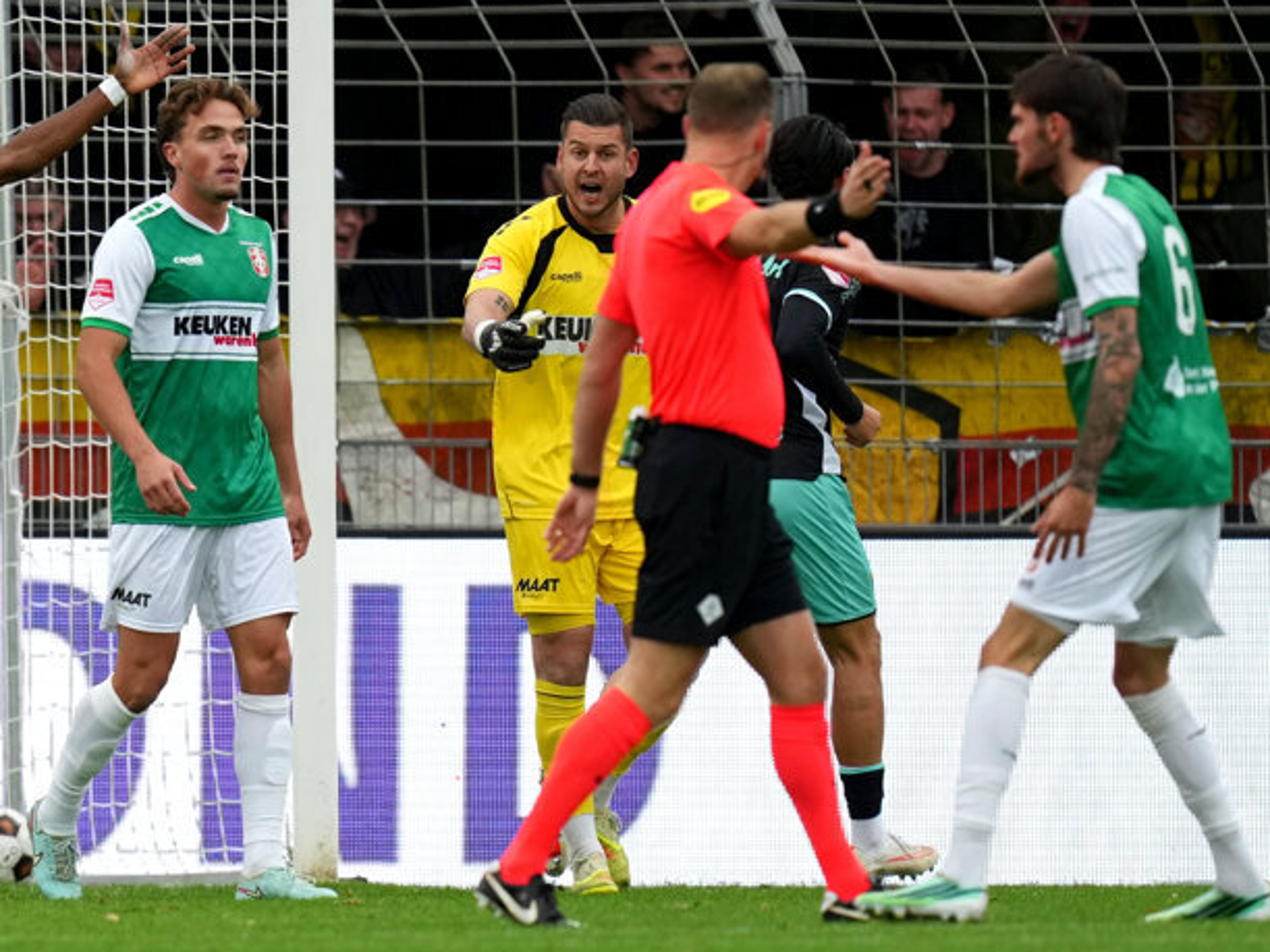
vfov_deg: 2.5
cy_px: 392
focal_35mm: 594
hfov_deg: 3.3
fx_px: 21793
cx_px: 401
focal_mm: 400
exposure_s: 1/1600
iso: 1000
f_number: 2.8
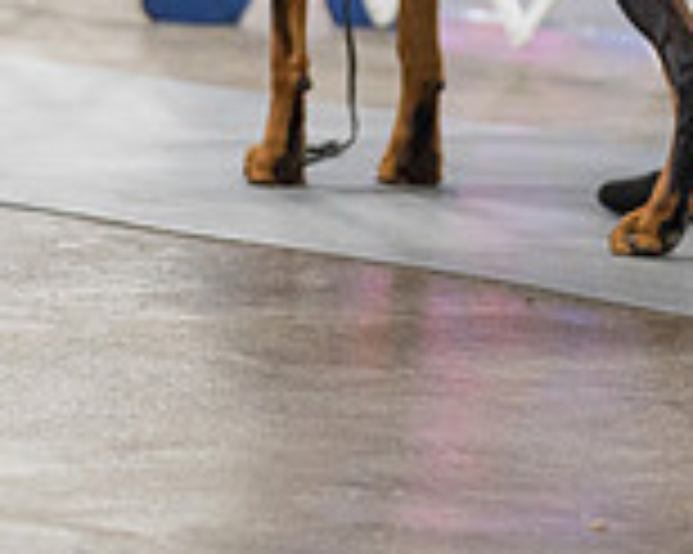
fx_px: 11109
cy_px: -347
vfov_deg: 2.8
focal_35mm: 542
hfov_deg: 3.6
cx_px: 367
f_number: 2.8
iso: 2000
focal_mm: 132
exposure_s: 1/160
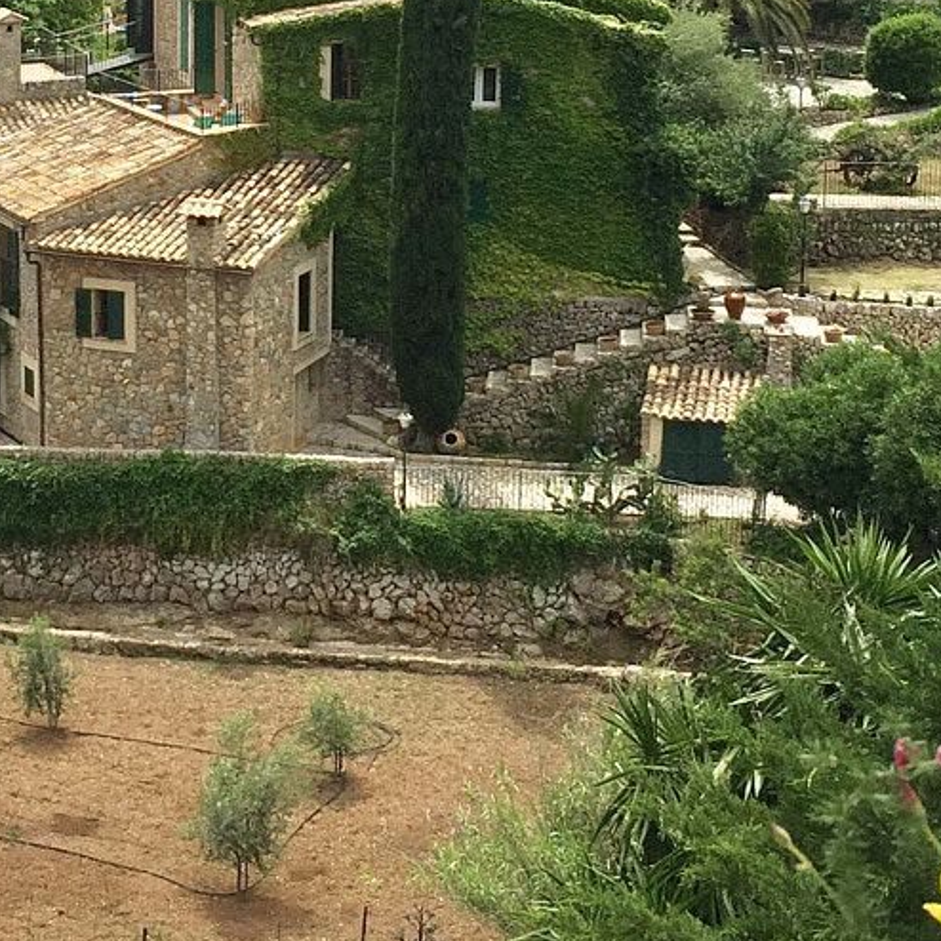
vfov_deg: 20.5
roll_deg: -0.7
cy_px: 130
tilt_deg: -10.1
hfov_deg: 20.7
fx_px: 2553
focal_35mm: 83
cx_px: 236
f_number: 2.2
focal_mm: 4.15
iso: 32
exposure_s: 1/2639
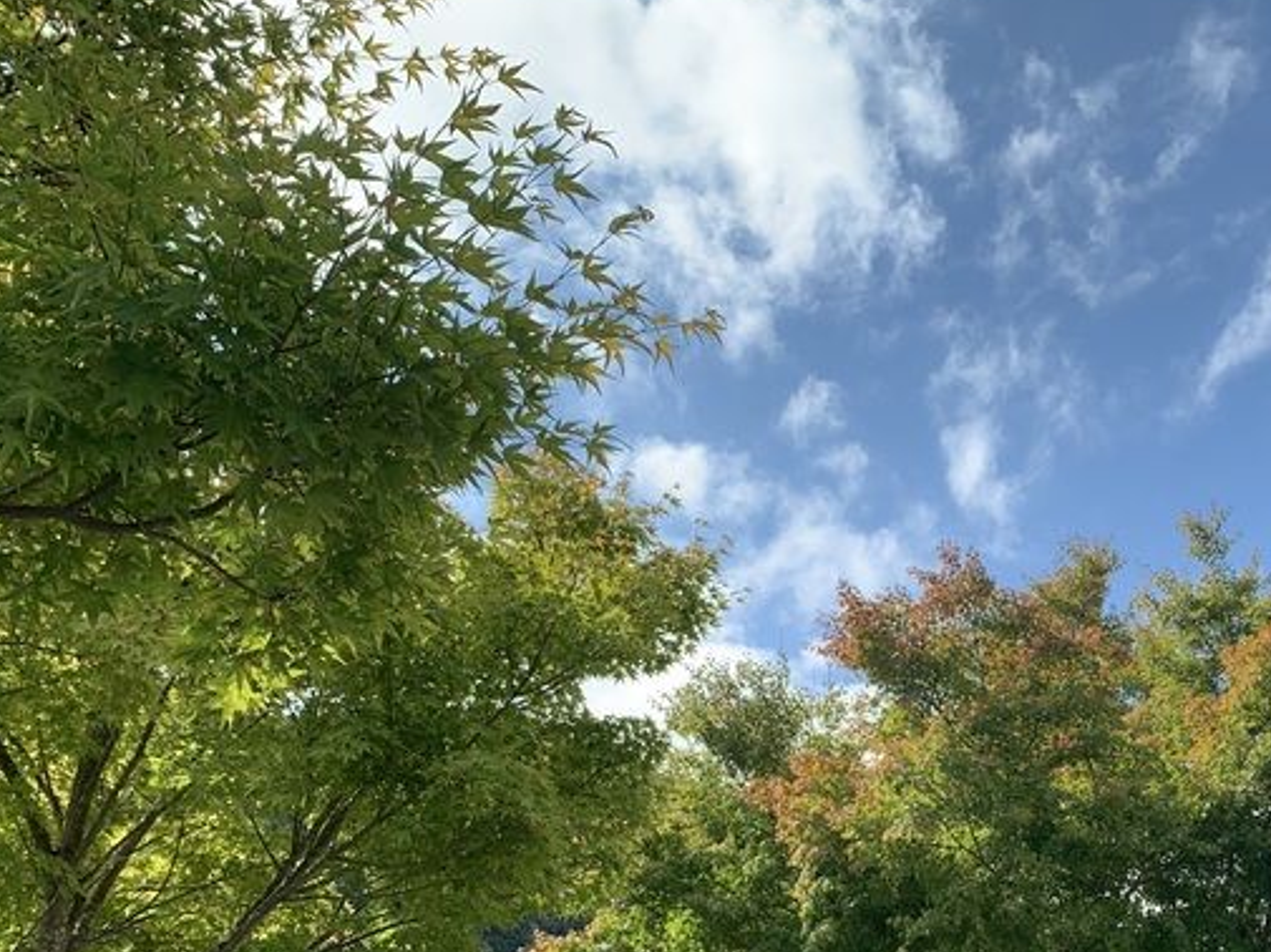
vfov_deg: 33.9
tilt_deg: +25.8
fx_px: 1541
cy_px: 651
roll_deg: -0.5
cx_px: 887
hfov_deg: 43.9
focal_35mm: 42
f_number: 1.8
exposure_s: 1/1032
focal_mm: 4.25
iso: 25
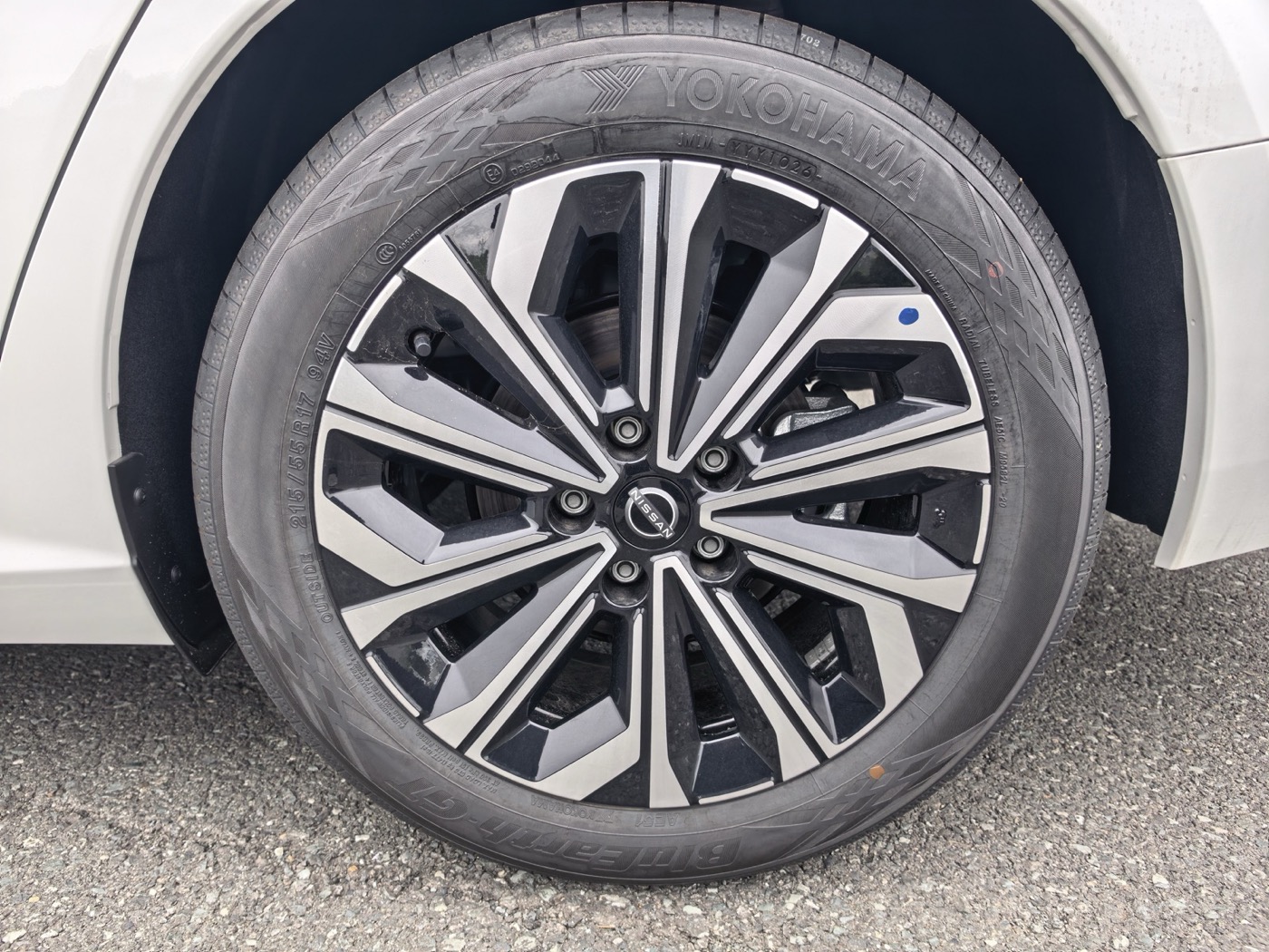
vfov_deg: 56.8
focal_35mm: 24
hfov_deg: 71.6
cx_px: 634
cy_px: 476
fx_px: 880
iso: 50
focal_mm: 5.75
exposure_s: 1/377
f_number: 2
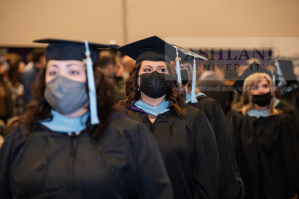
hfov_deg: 15.2
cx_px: 150
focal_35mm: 135
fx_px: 1121
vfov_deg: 10.2
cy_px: 100
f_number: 4
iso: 1600
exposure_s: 1/200
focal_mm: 135
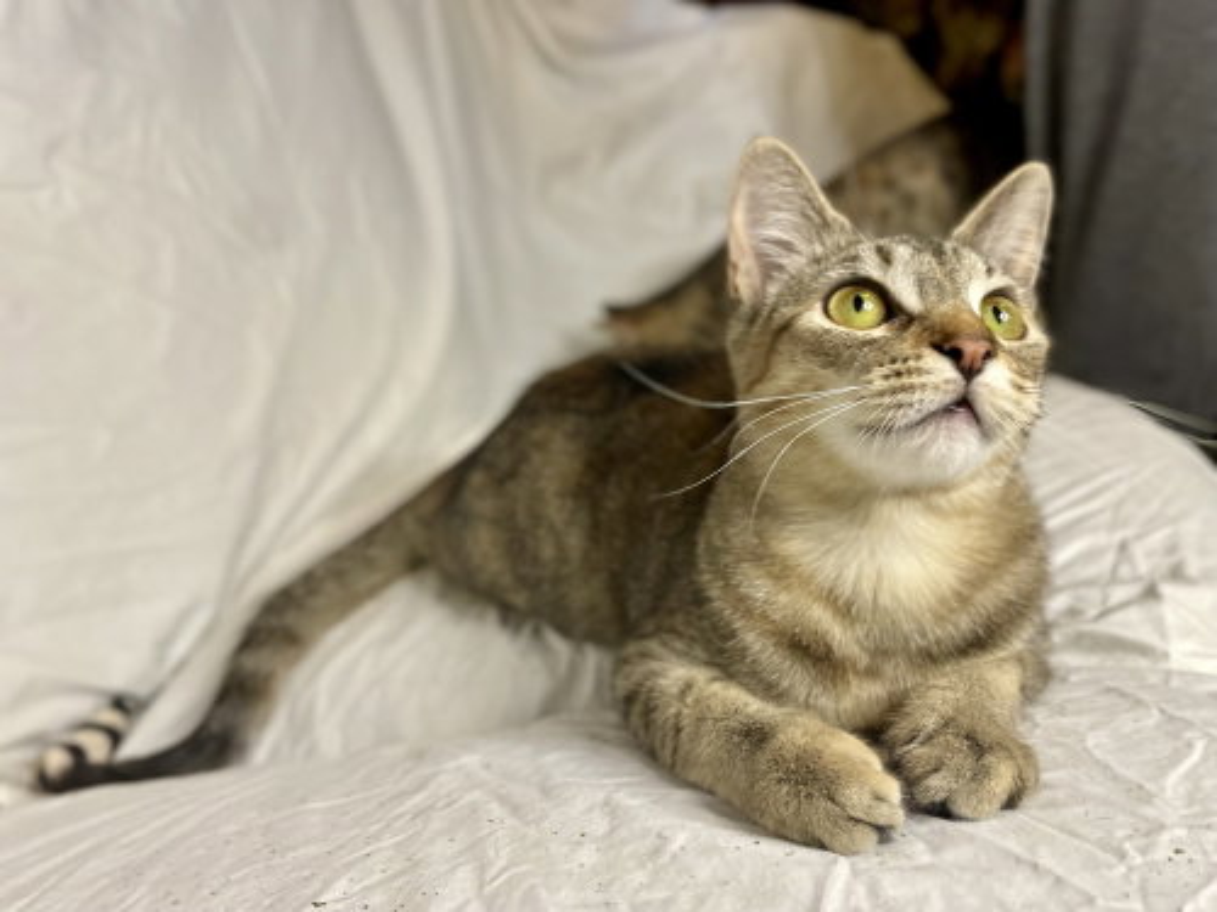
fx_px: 914
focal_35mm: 26
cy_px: 456
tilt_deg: -9.9
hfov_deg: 67.3
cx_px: 608
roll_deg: +1.2
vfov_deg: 53.1
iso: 200
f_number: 1.6
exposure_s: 1/60
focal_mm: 4.2
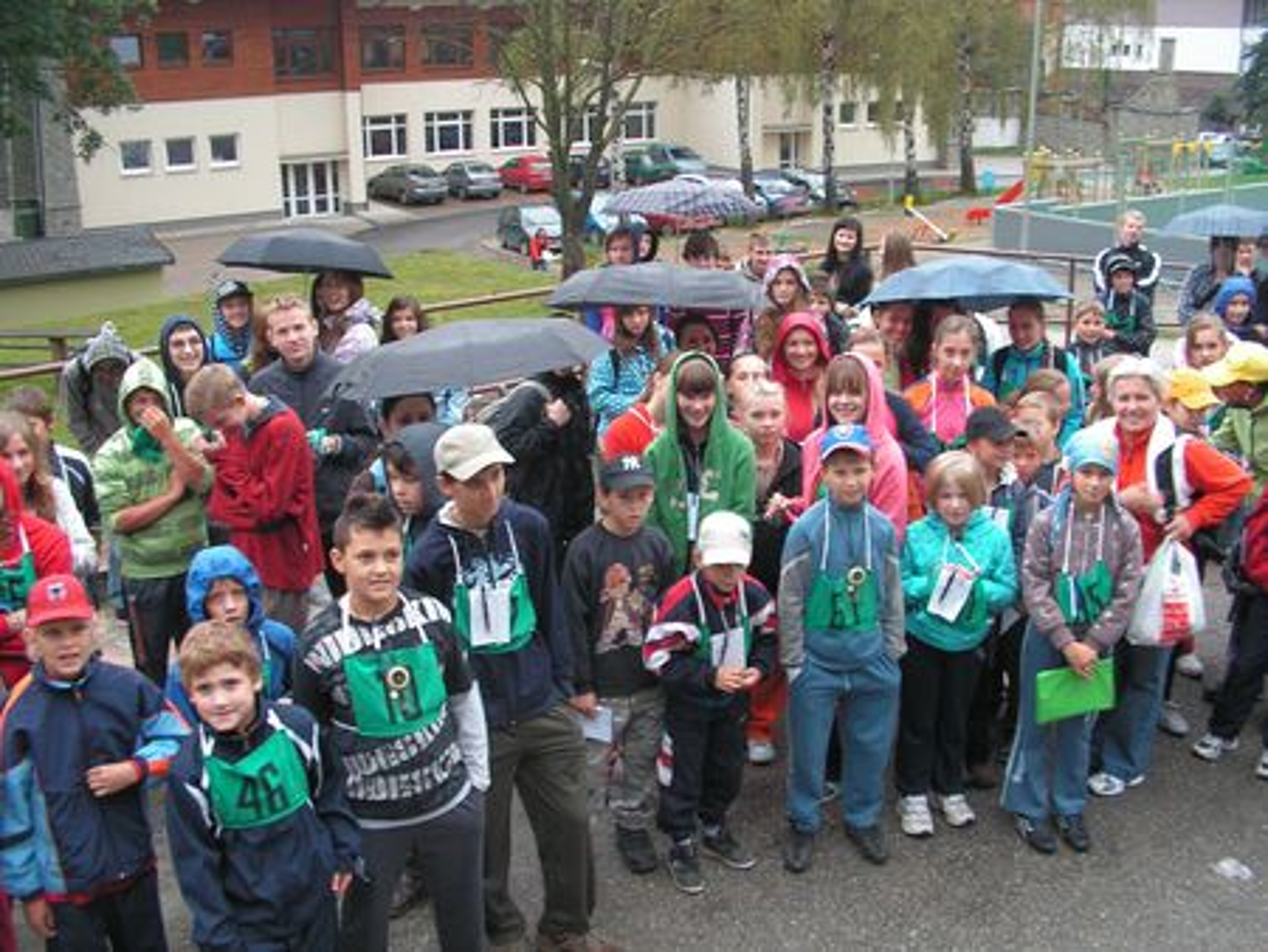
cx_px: 634
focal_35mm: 36
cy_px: 476
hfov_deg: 51.3
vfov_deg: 39.7
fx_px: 1319
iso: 50
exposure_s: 1/40
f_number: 3.2
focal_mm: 6
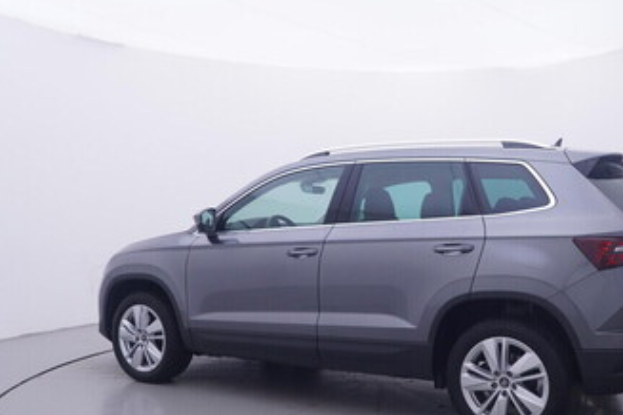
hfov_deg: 50.3
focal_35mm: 38
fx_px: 655
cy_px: 248
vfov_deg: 35.1
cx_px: 393
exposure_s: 1/80
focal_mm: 15
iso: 200
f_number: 5
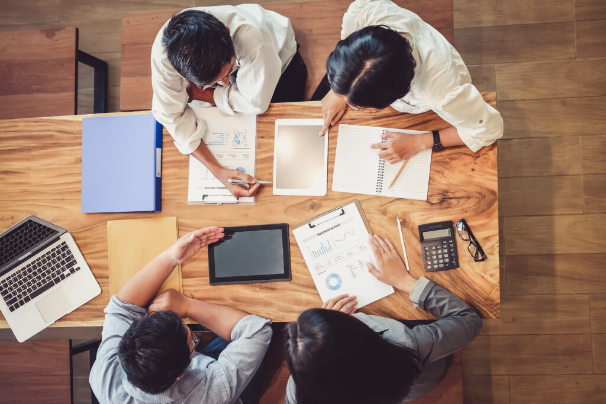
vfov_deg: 25.5
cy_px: 202
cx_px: 303
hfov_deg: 37.5
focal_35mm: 53
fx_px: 892
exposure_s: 1/125
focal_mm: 35
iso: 400
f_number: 2
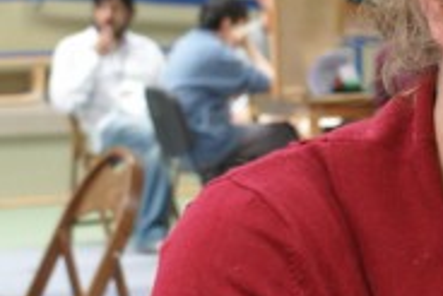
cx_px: 513
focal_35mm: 200
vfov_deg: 6.9
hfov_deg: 10.1
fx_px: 2462
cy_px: 195
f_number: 5.6
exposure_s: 1/40
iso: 250
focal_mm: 35
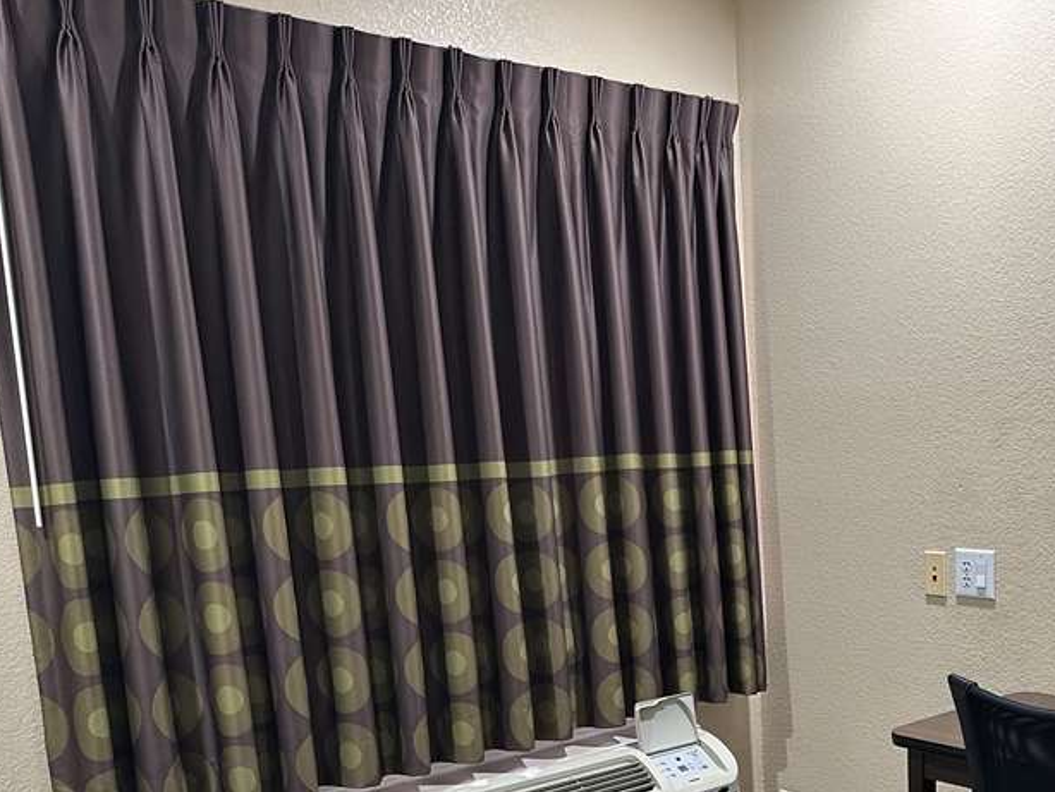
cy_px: 601
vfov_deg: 35.1
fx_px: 1220
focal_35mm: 40
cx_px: 801
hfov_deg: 45.1
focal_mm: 6.86
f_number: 1.78
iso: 400
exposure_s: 1/60
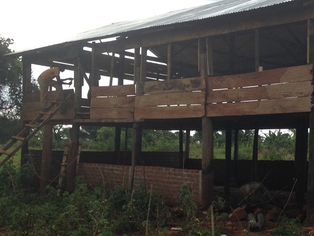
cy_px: 128
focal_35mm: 64
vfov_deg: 22.9
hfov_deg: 29.4
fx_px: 581
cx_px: 262
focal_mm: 4.12
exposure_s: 1/968
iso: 50
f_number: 2.4
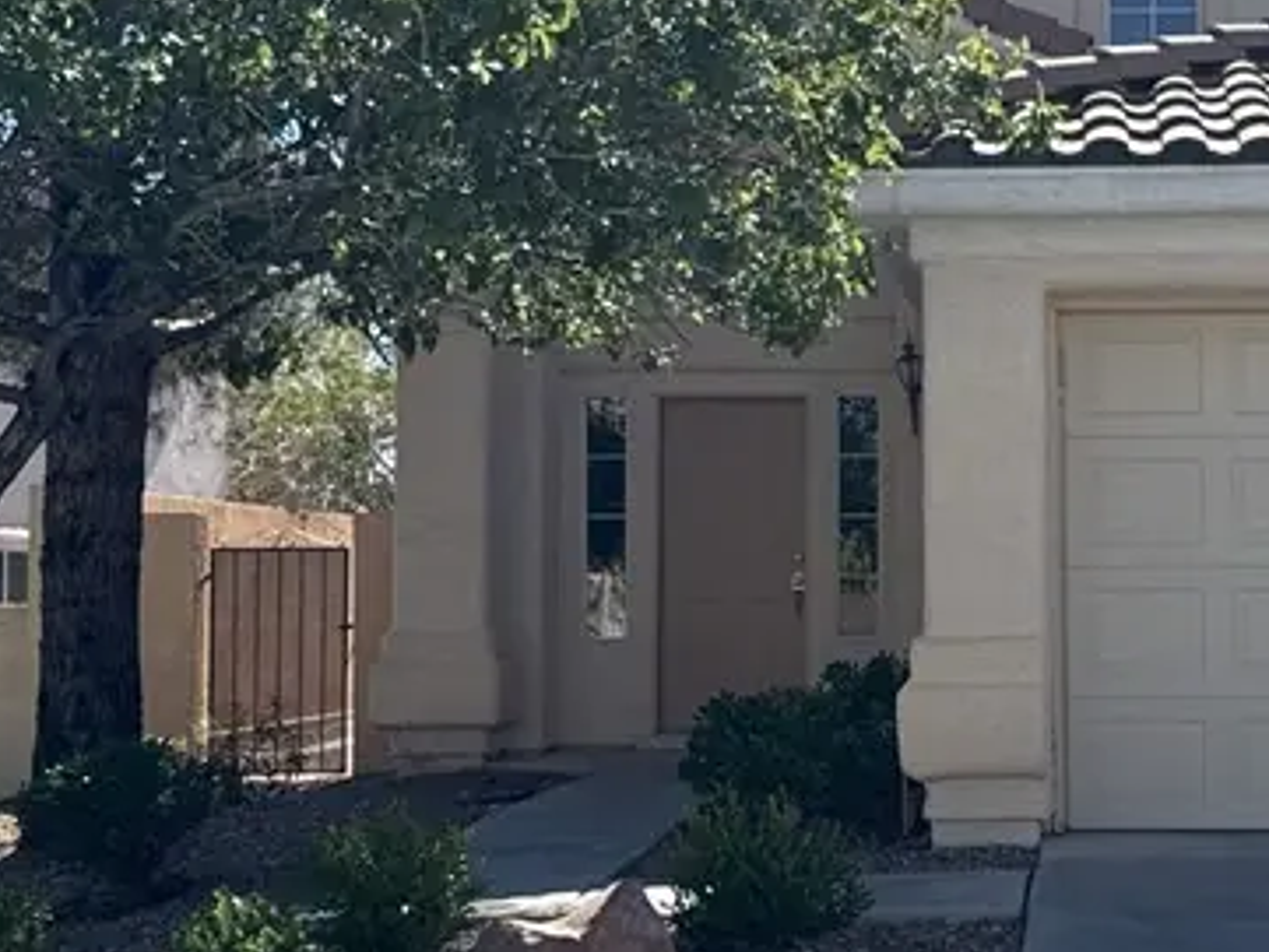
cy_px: 467
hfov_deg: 27.9
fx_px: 2494
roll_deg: +0.2
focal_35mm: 68
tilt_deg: +1.2
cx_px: 1030
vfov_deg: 21.6
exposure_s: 1/4310
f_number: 1.78
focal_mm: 6.76
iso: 80
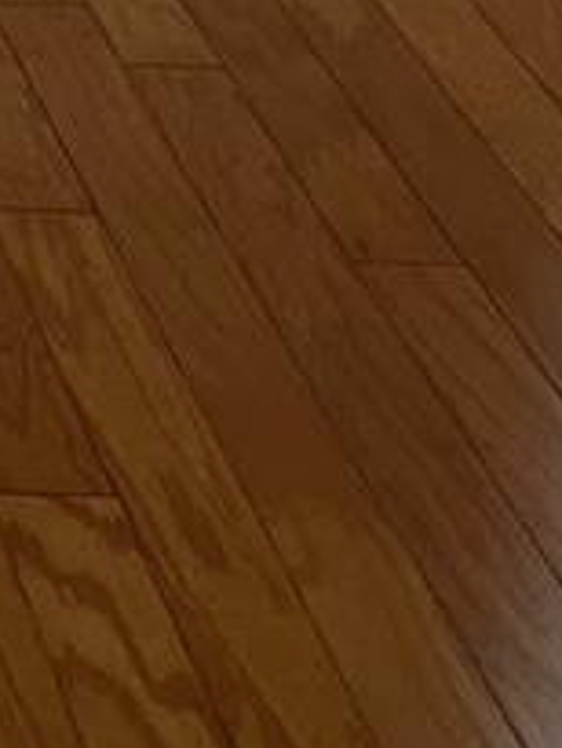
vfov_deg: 10.5
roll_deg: -2.6
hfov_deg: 8.9
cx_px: -763
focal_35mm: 152
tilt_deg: -4.6
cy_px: -1230
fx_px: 3287
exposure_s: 1/60
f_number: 1.6
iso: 125
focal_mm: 5.1
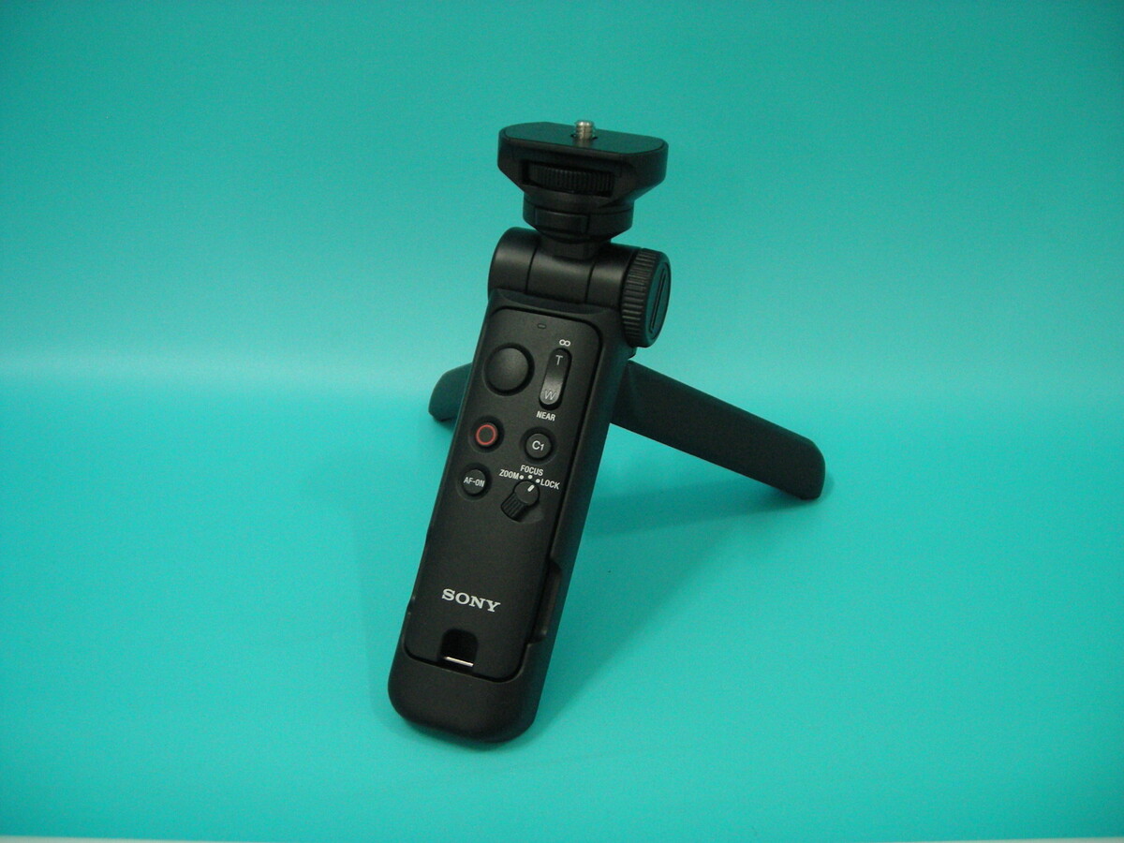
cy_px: 422
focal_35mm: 38
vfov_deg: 37.7
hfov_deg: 49.0
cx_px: 562
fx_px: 1234
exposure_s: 1/26
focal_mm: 6.3
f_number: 3.2
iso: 200
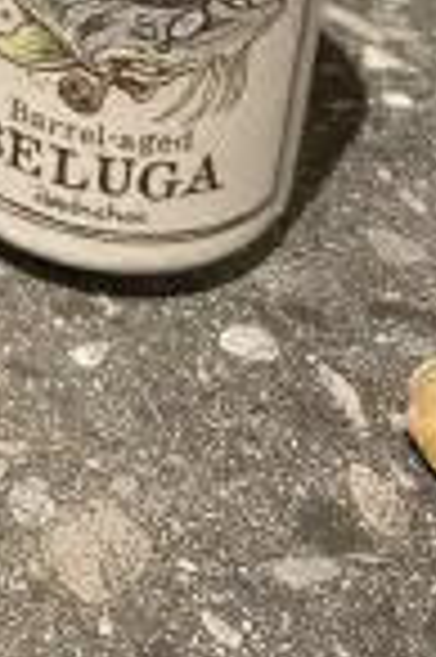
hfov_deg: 17.0
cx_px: -175
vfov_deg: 23.7
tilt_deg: -22.3
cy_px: -225
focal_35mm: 74
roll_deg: +0.2
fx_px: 1347
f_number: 1.8
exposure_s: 1/33
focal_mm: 4.25
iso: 500
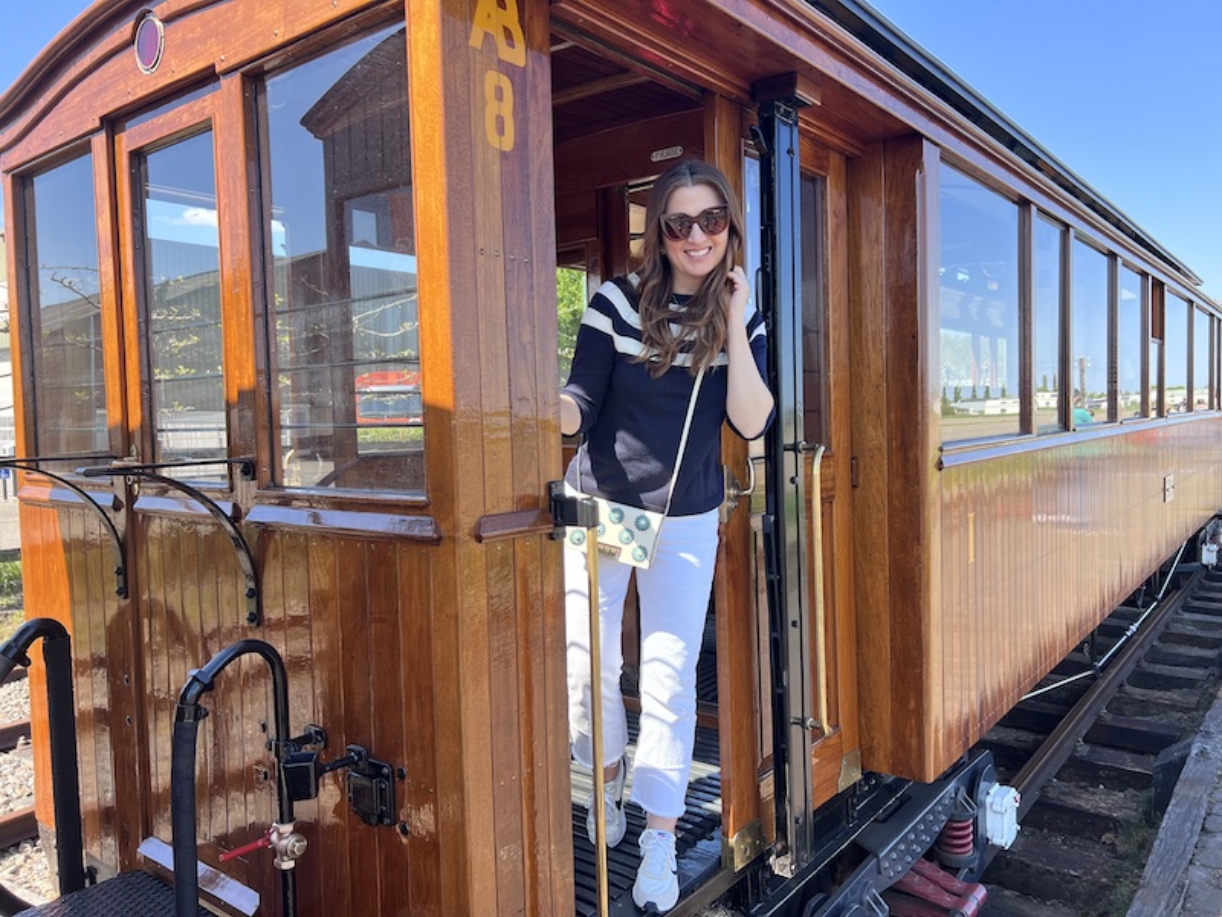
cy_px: 458
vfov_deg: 53.1
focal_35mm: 26
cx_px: 611
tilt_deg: -3.0
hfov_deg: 67.3
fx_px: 918
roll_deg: +1.3
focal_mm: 5.7
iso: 50
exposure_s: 1/692
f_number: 1.5
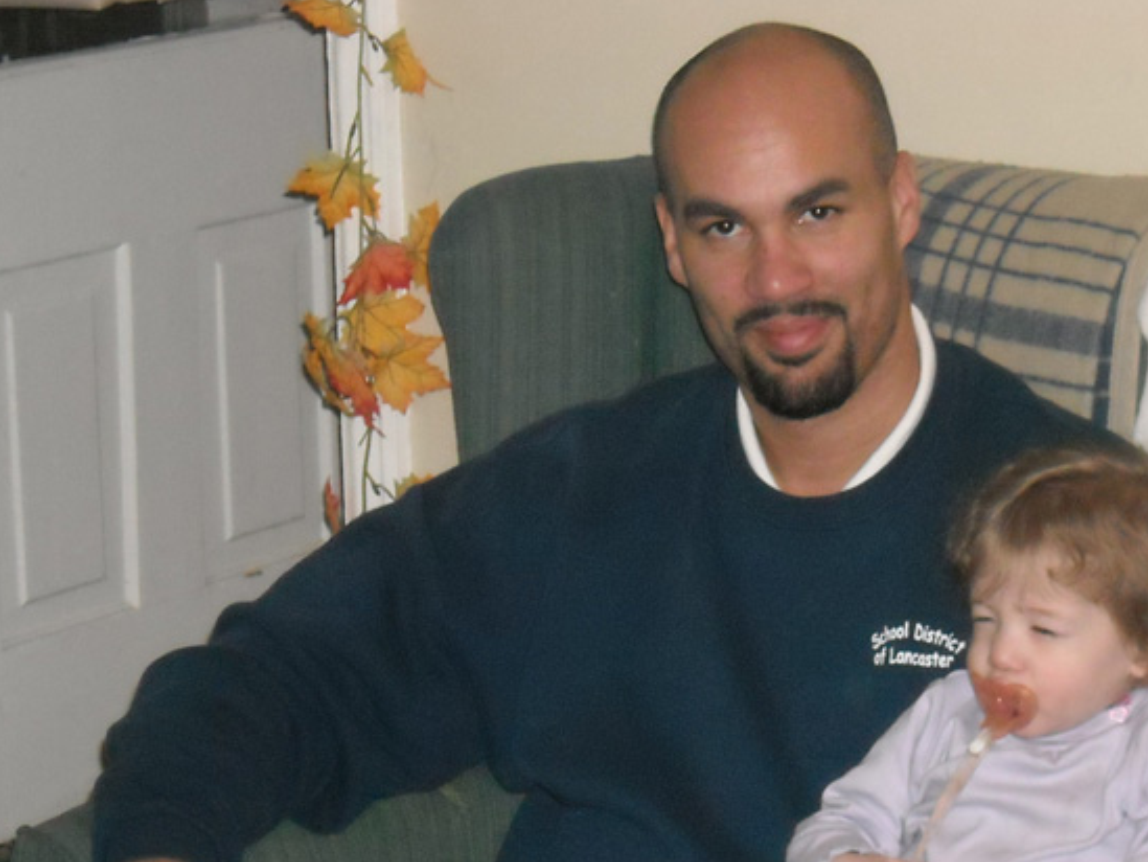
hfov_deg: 12.9
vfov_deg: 9.7
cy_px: 609
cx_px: 740
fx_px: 5075
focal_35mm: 153
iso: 766
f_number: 4.7
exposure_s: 1/125
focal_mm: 17.1
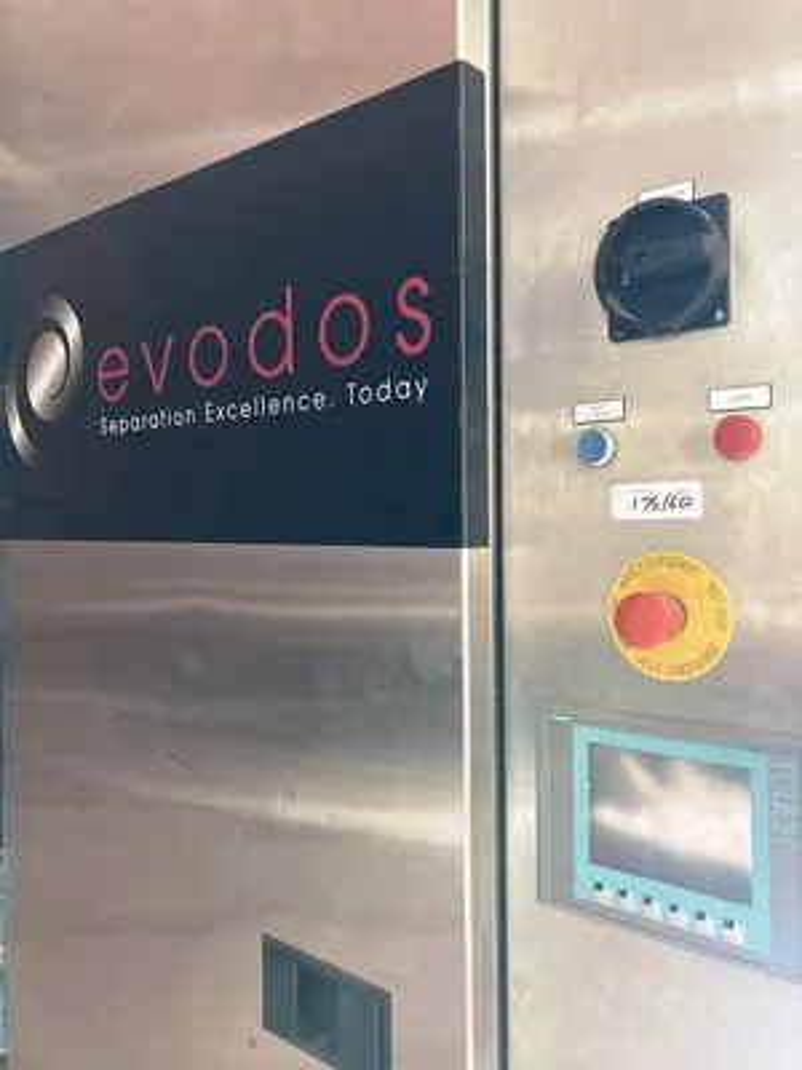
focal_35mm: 28
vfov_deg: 63.4
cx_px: 401
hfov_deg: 49.7
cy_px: 535
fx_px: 865
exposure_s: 1/60
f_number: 1.8
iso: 125
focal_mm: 3.99
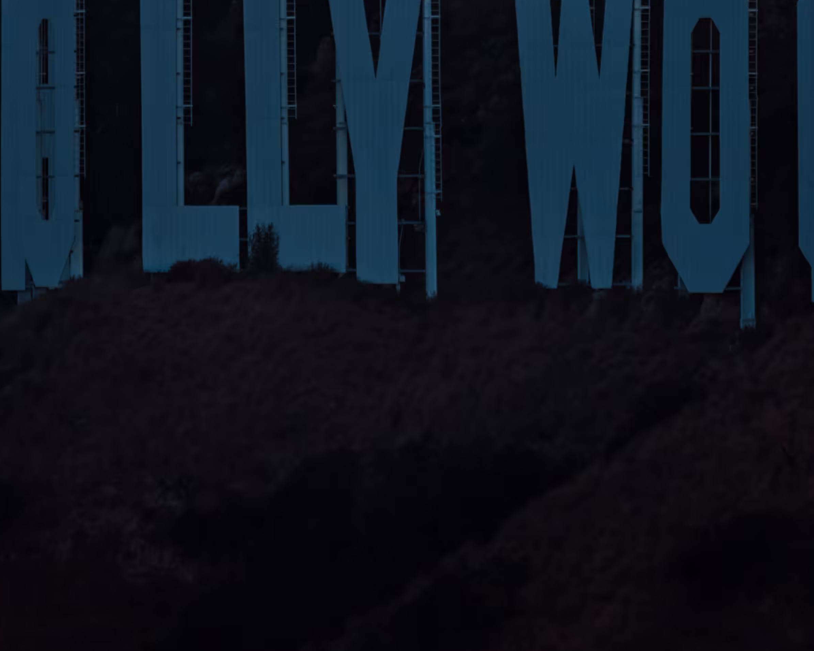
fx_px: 34161
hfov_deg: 1.4
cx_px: 425
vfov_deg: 1.1
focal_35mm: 1418
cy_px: -135
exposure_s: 2.5
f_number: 6.3
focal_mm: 600
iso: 125
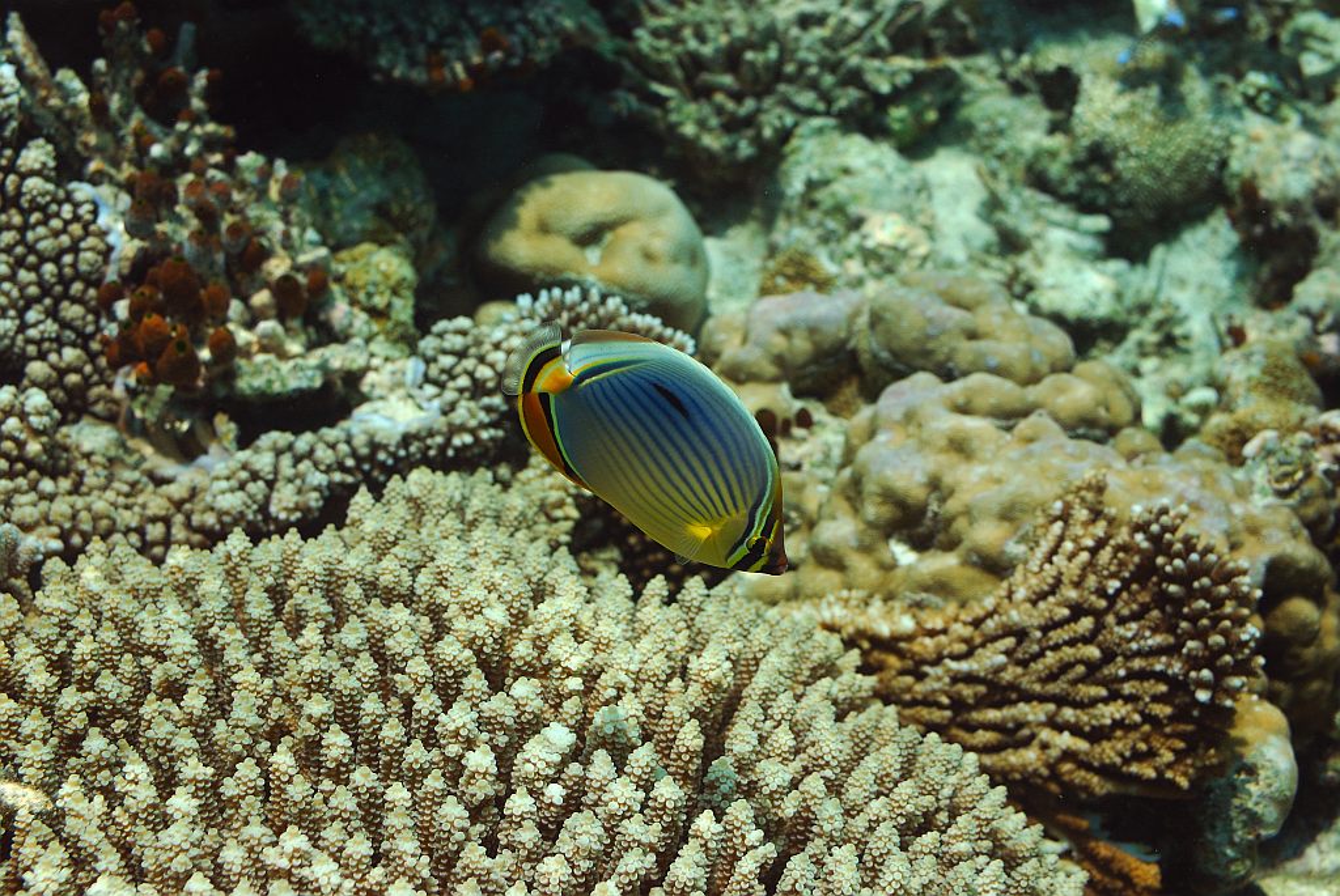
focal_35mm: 52
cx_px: 670
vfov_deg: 25.8
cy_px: 448
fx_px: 1956
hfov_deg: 37.8
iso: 200
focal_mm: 35
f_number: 5.6
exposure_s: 1/500
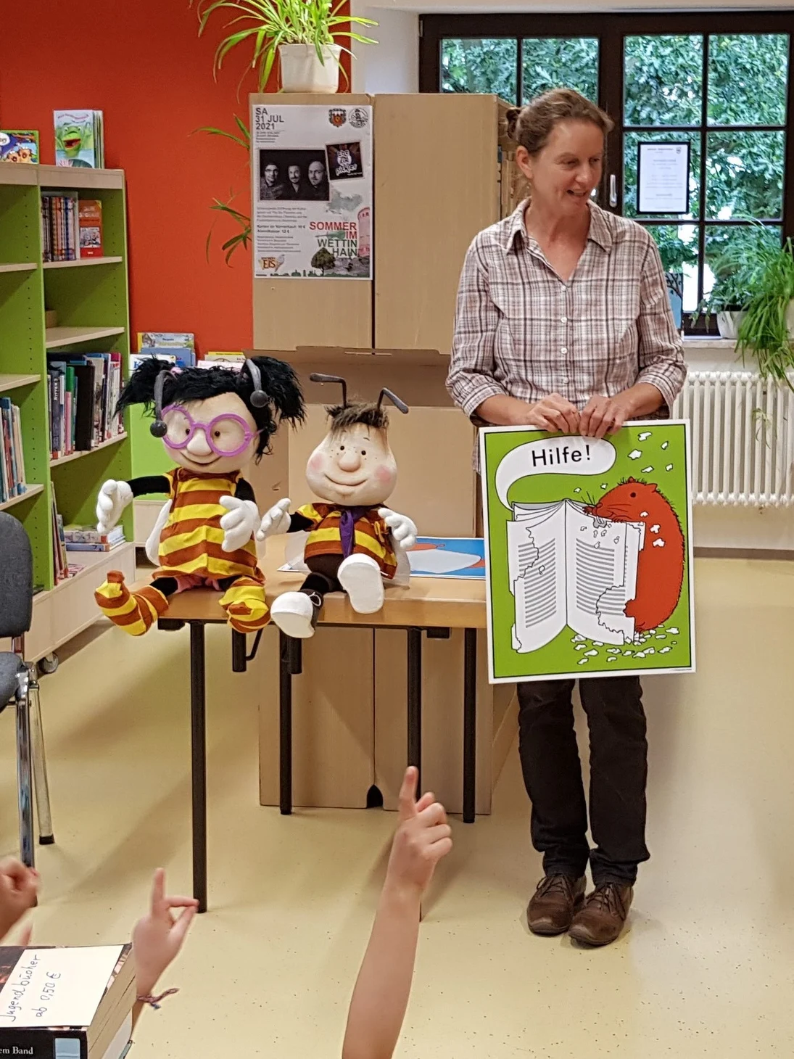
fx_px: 795
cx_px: 397
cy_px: 530
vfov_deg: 67.3
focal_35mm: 26
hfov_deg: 53.1
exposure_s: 1/50
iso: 125
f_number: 1.7
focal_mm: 4.2
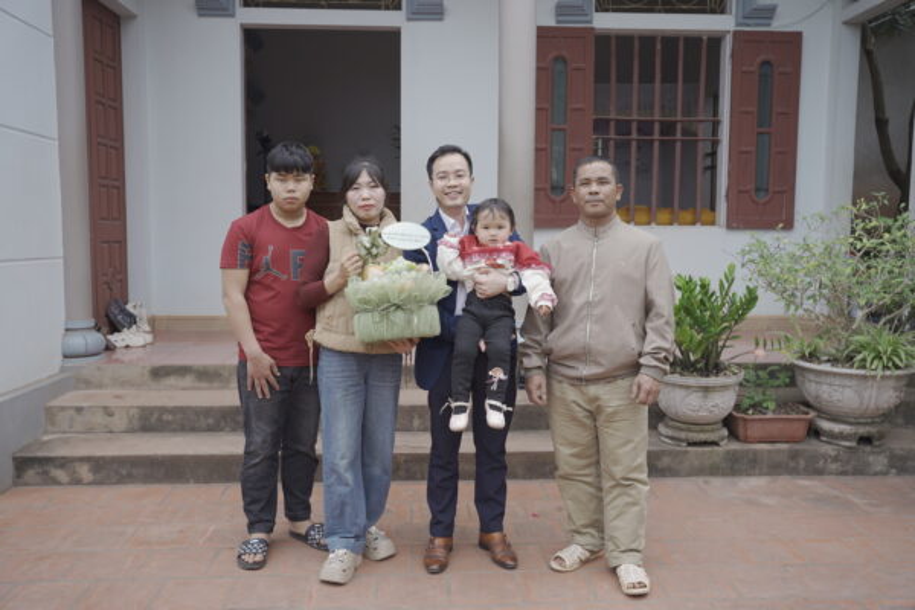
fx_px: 798
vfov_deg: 41.8
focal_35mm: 31
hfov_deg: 59.7
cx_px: 458
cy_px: 305
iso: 160
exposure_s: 1/125
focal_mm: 31.4
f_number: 4
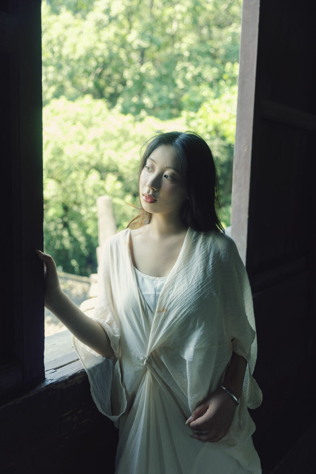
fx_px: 461
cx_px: 158
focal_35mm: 35
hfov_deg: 37.9
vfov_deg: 54.4
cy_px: 237
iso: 100
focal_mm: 35
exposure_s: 1/80
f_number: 2.8
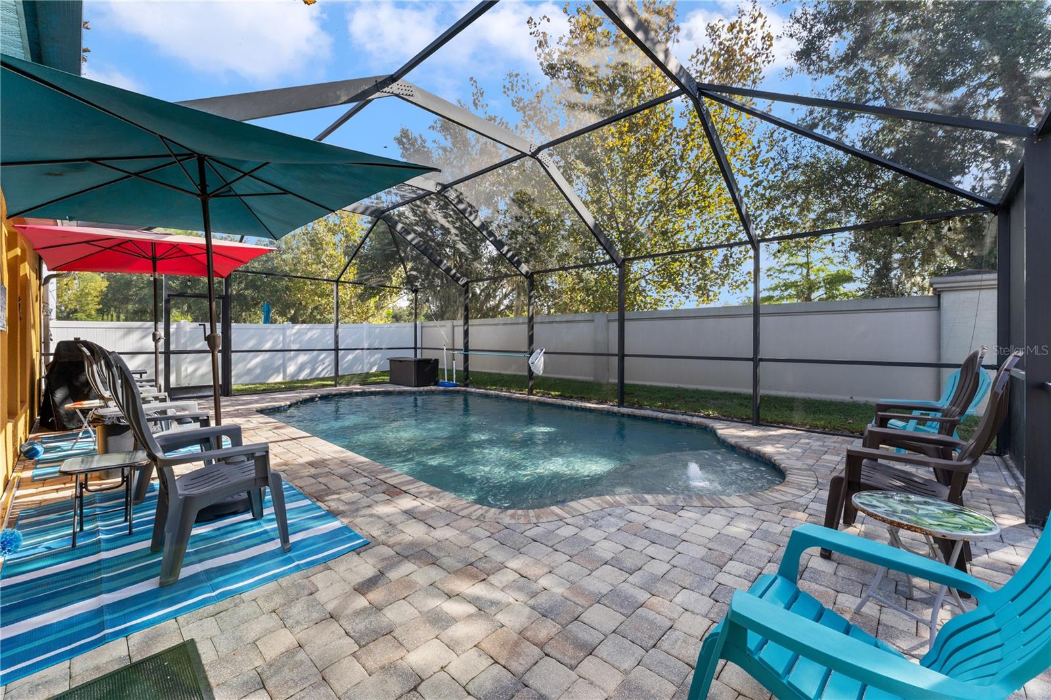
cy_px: 350
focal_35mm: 14
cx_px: 526
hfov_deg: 104.3
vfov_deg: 81.2
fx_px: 409
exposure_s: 1/160
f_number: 8
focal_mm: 14
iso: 100
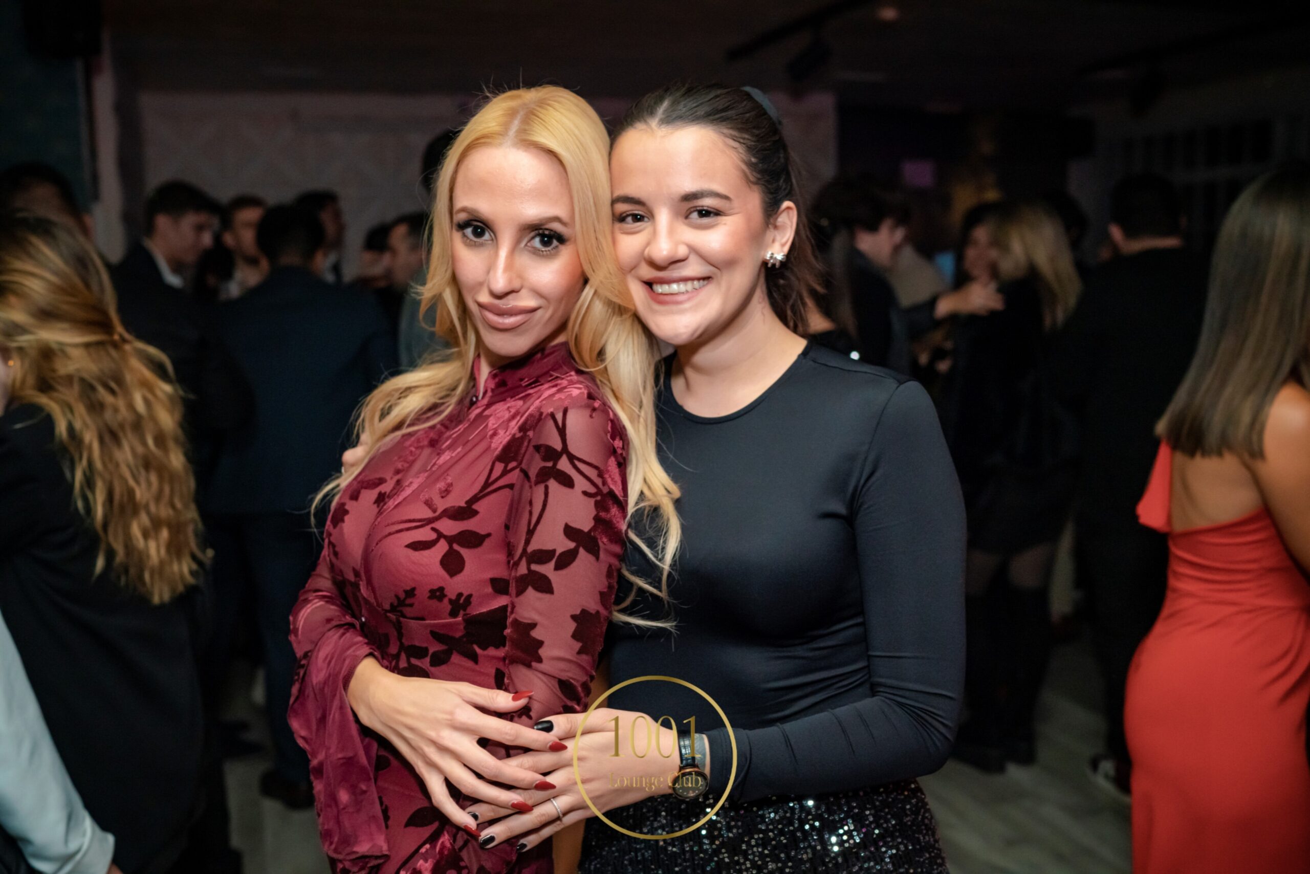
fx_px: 1274
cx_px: 655
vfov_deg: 37.9
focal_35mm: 35
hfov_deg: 54.4
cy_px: 437
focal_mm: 35
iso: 3200
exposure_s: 1/80
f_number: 3.2
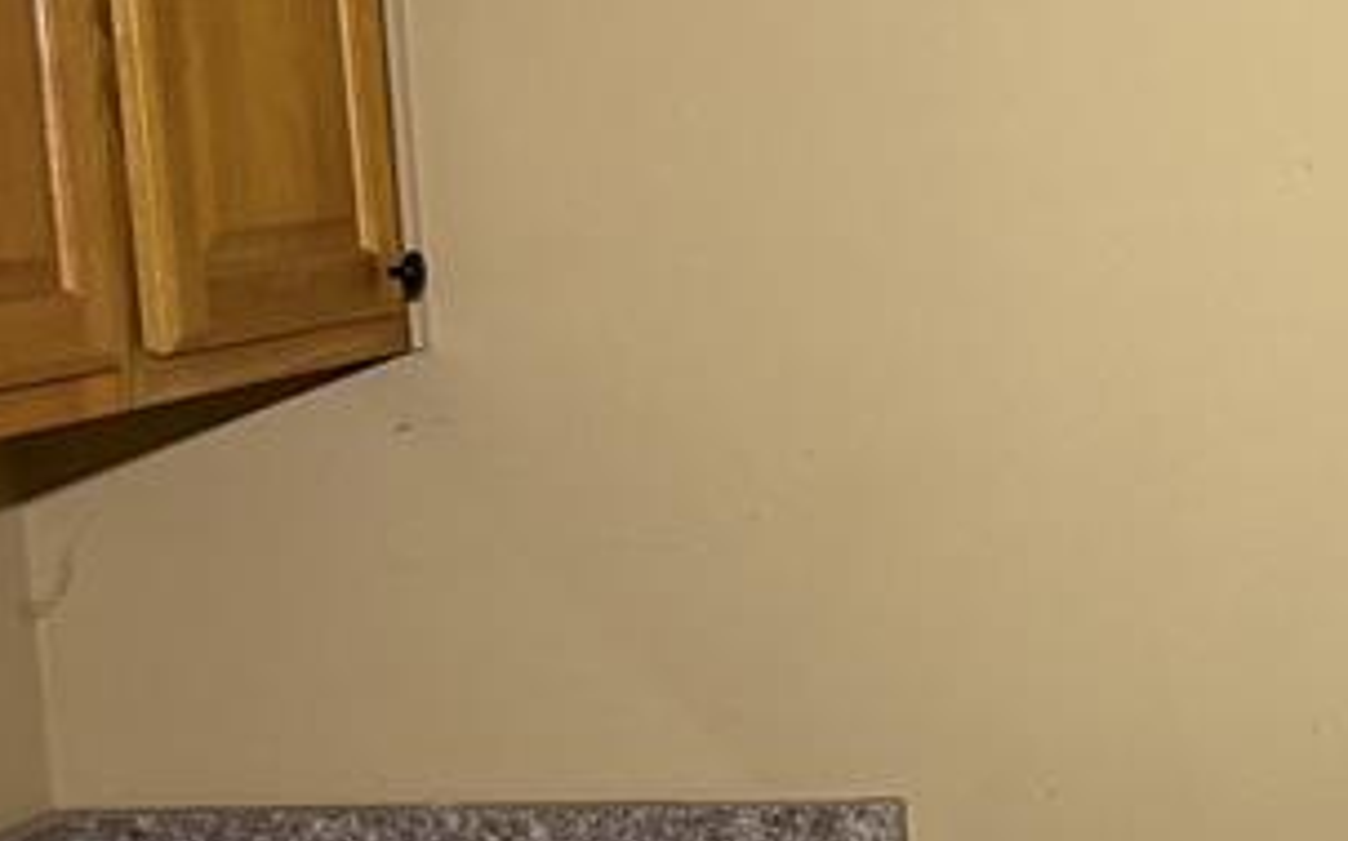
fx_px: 3158
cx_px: 1811
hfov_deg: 21.5
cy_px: 521
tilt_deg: -10.6
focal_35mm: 86
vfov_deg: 15.2
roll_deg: +0.7
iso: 200
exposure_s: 1/65
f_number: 1.78
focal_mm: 6.76
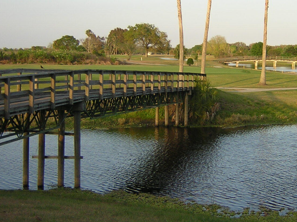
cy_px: 62
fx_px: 583
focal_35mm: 68
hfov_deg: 28.3
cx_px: 213
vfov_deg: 21.5
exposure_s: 1/276
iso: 100
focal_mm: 6.1
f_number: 2.9
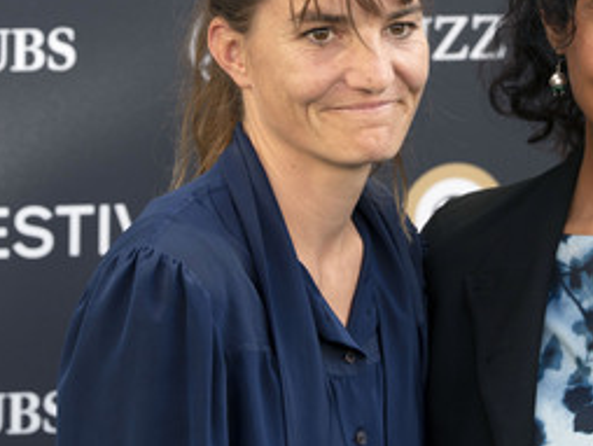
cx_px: 424
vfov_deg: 4.4
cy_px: 95
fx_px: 5744
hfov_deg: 5.9
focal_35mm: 335
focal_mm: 185
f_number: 5.6
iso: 800
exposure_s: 1/640
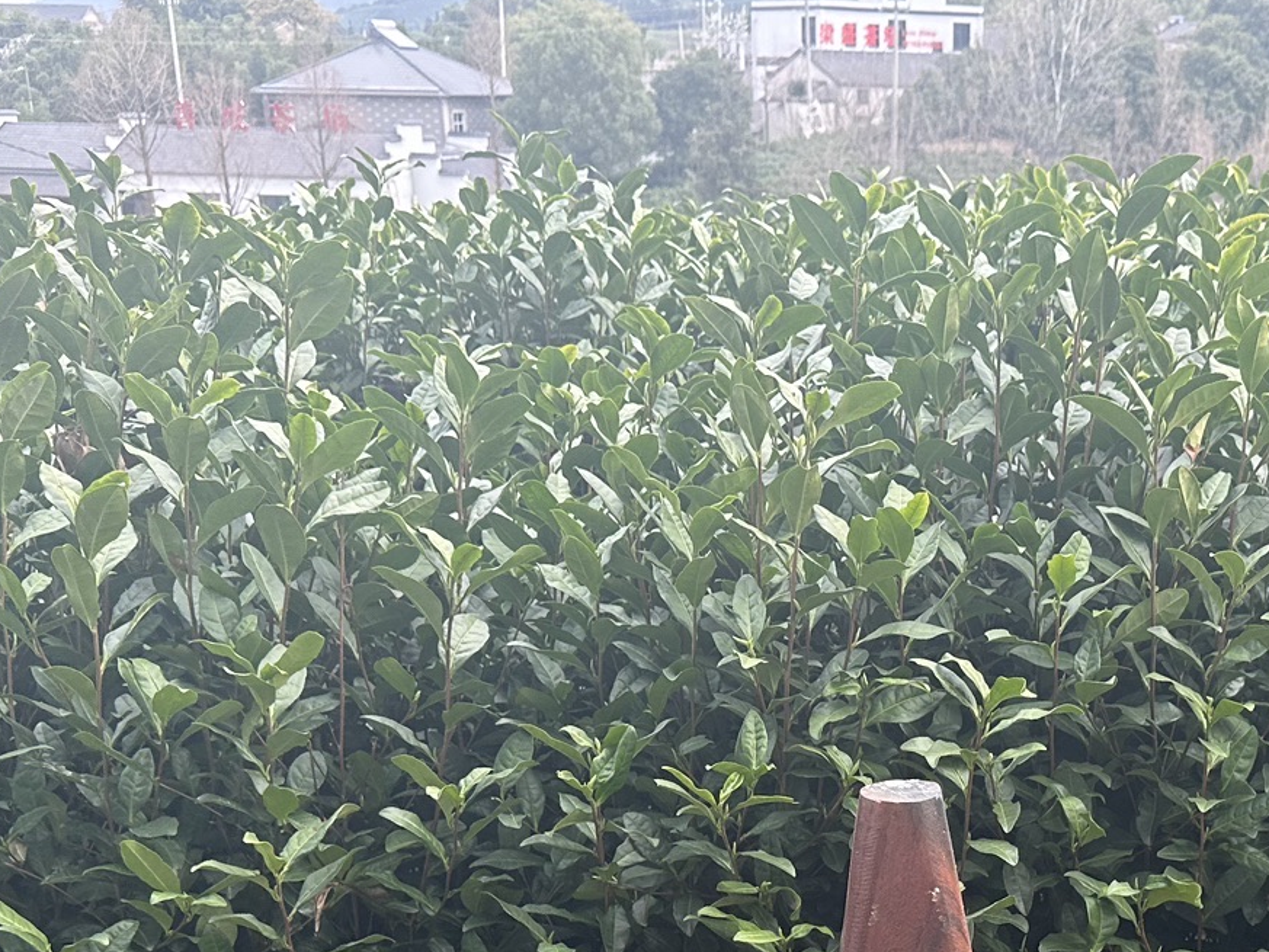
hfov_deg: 34.1
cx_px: 971
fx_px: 2017
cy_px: 1023
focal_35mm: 55
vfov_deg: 24.9
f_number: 1.78
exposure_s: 1/441
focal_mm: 6.86
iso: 80
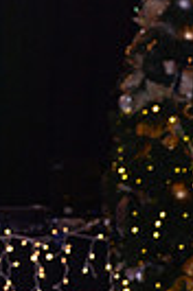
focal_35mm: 544
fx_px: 4397
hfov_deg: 2.5
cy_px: 617
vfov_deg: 3.8
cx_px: 416
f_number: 7.1
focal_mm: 125
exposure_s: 1/250
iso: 2000
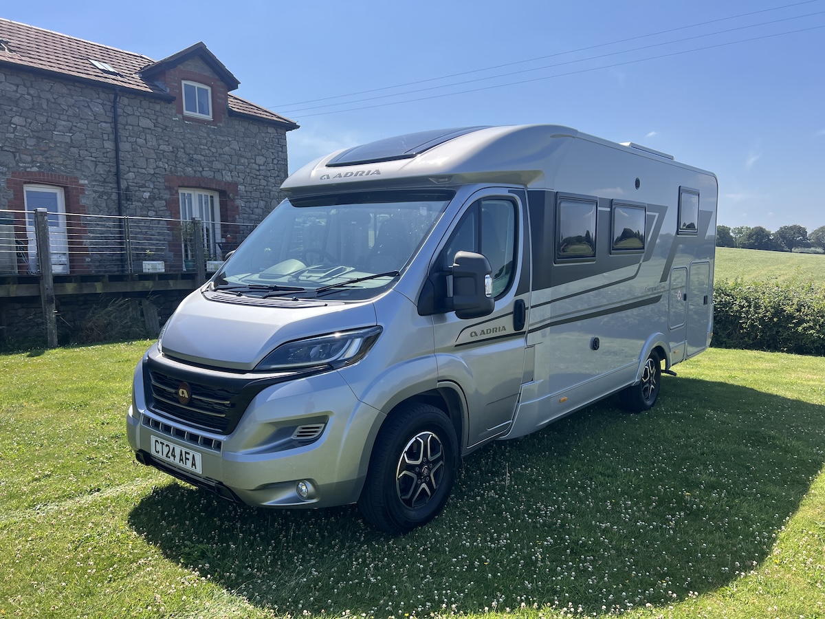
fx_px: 620
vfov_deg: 53.1
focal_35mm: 26
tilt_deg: -2.6
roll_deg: +1.1
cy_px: 310
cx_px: 412
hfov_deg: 67.3
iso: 50
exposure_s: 1/2762
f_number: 1.5
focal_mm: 5.7
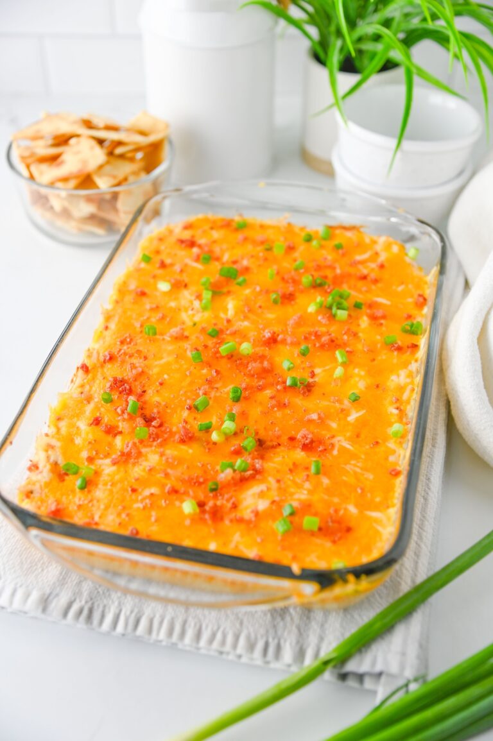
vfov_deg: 39.6
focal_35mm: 50
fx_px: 1029
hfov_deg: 26.9
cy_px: 370
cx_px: 246
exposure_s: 1/125
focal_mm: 50
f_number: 4
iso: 360
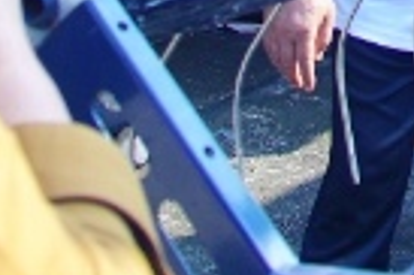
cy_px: -405
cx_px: 727
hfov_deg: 14.5
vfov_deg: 9.5
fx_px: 1447
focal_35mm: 126
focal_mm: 24
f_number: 4.5
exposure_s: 1/1600
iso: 1250
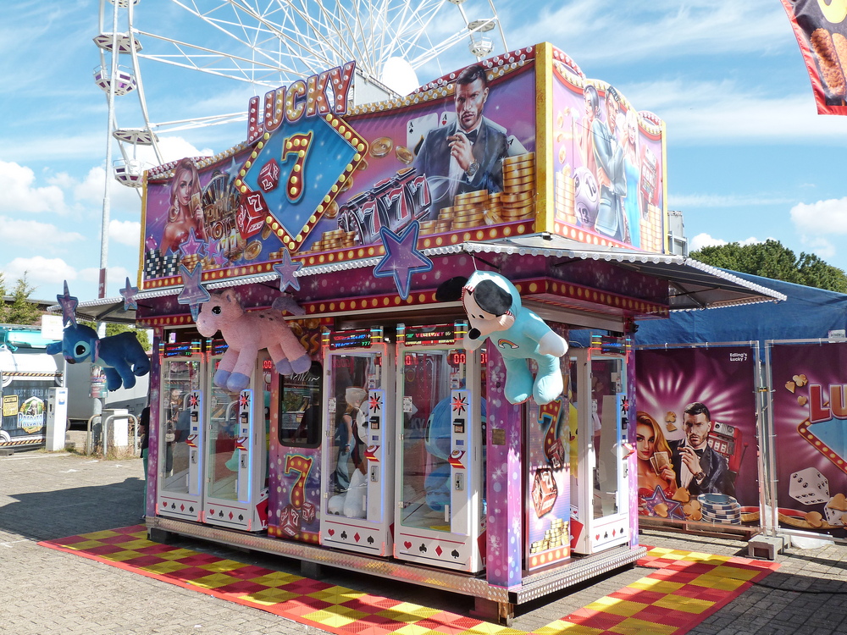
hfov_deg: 58.4
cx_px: 424
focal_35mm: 31
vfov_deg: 45.4
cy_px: 318
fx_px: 759
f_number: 5.6
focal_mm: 5.4
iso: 100
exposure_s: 1/320
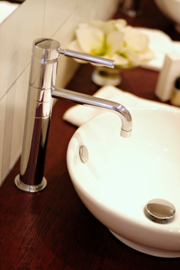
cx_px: 90
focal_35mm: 75
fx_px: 562
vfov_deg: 27.0
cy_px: 135
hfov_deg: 18.2
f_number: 1.4
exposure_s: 1/30
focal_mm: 50
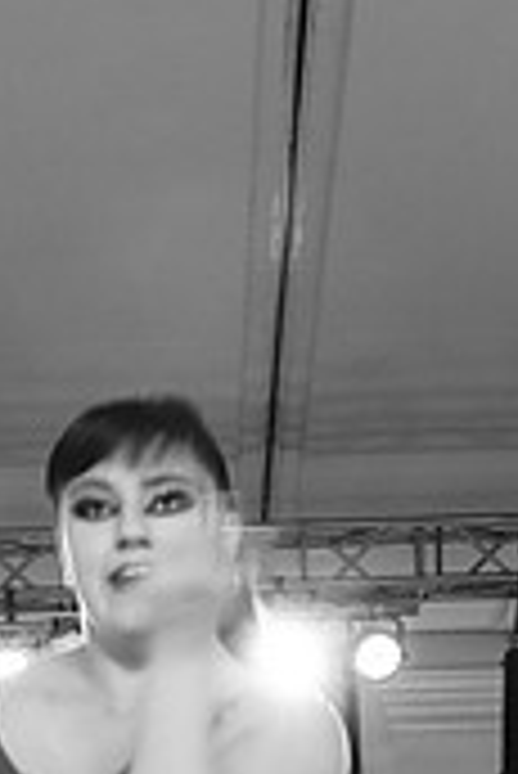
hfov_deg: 8.8
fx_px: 3338
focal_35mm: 155
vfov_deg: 12.6
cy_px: 1148
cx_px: 502
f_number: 13
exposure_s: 1/60
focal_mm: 46
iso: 5000
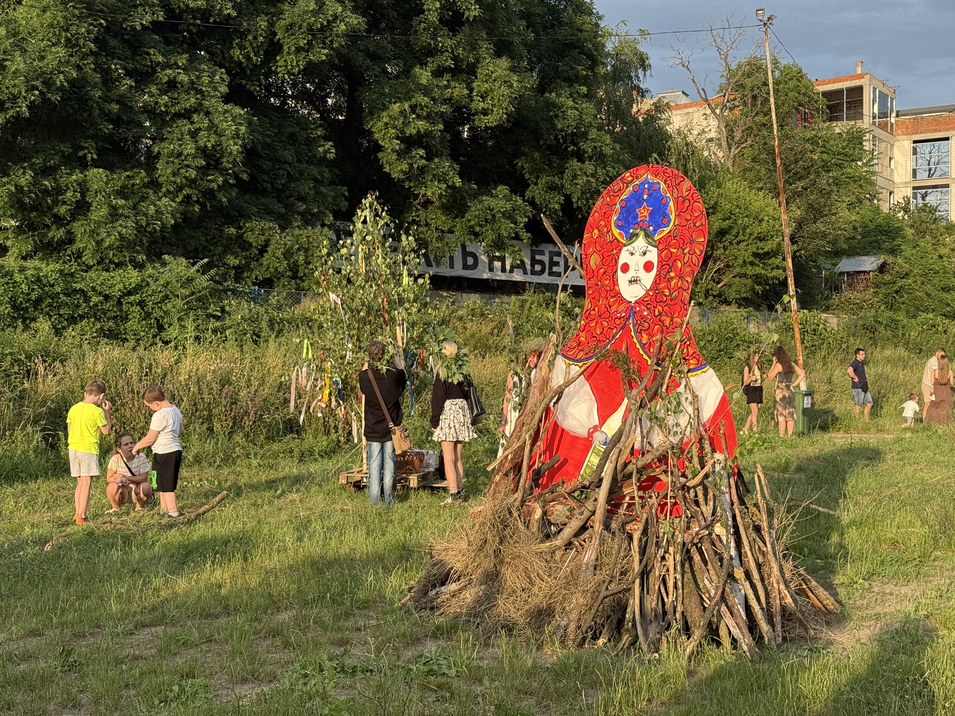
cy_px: 358
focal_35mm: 48
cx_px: 478
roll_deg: +0.1
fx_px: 1324
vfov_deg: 30.3
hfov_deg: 39.7
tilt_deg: +0.9
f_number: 1.78
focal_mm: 6.76
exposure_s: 1/2033
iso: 100
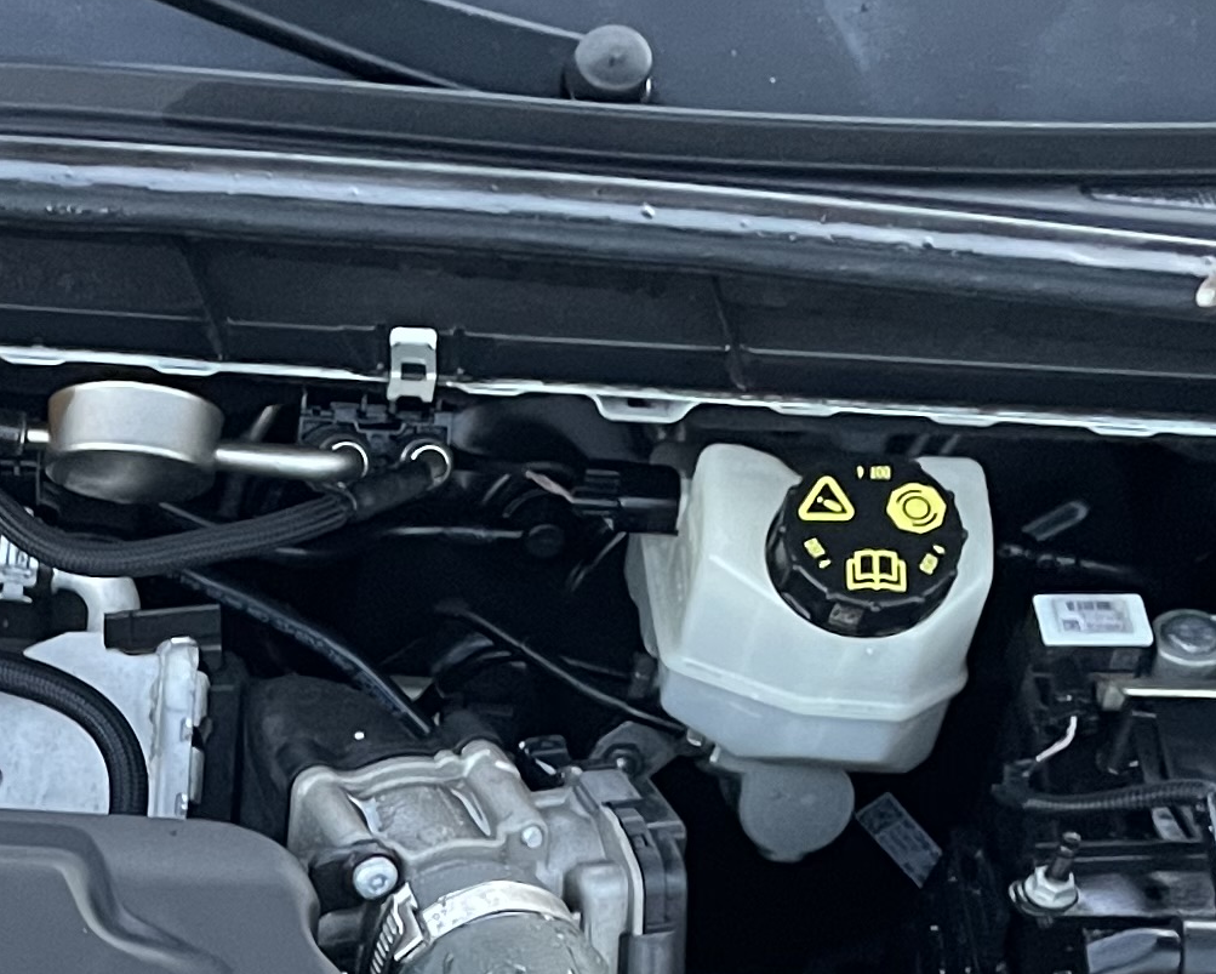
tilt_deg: -47.6
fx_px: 3672
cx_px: -322
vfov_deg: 14.5
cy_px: 1268
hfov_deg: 17.7
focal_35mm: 102
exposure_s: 1/51
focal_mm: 4.2
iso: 400
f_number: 1.6
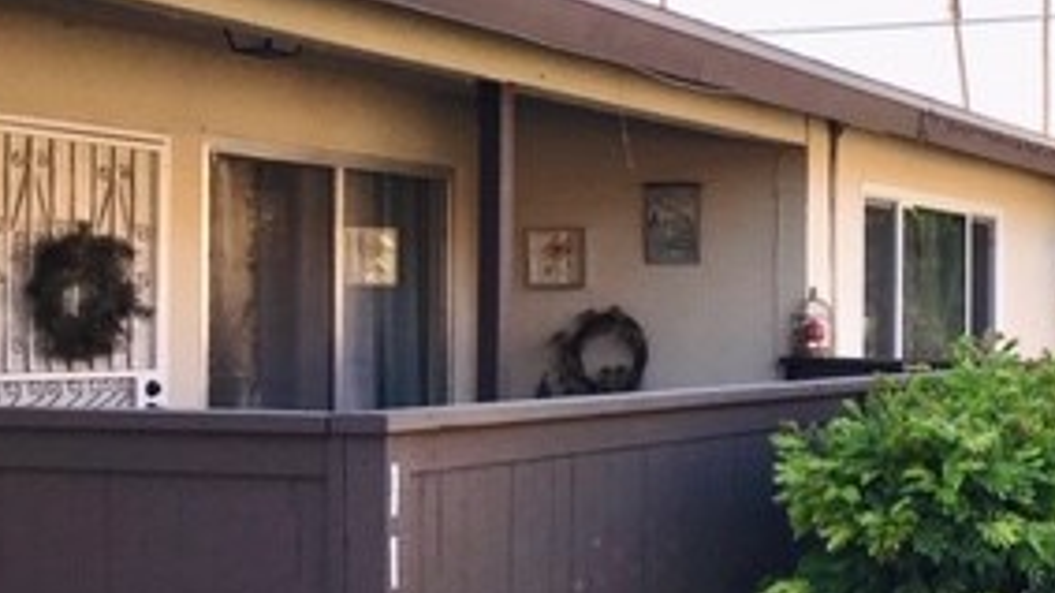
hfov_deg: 28.9
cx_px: 1018
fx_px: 1930
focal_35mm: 69
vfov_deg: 17.4
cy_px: 377
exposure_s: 1/544
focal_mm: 3.99
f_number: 1.8
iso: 20
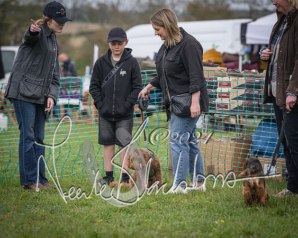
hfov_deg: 11.8
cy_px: 119
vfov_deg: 9.5
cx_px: 149
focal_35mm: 163
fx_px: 1440
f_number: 4
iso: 400
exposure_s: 1/2500
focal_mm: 145
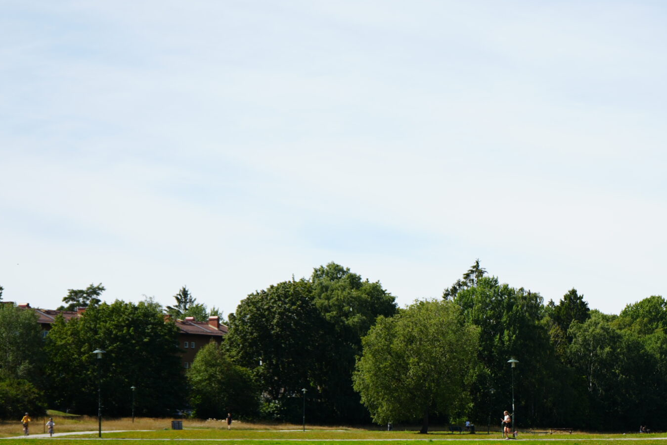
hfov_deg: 18.1
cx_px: 542
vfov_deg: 12.1
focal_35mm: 112
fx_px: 2075
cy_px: 409
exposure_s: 1/500
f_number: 5.6
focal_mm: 59
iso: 100
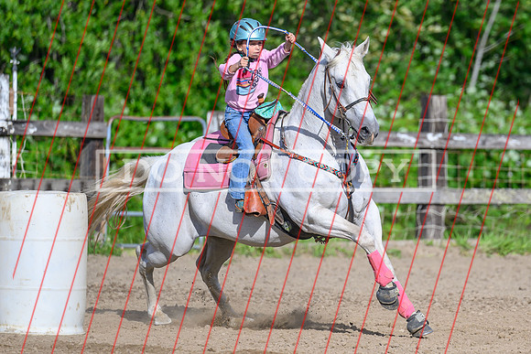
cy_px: 186
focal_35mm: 352
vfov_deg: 3.9
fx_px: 5195
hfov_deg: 5.8
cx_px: 347
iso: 180
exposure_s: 1/2500
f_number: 2.8
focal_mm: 200
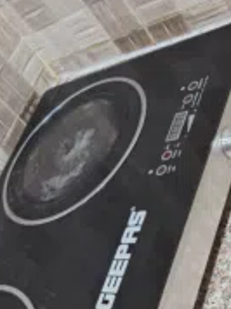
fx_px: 482
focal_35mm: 54
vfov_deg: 34.8
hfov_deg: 26.9
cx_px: 97
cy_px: 231
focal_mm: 5.25
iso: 997
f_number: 1.75
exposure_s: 1/25
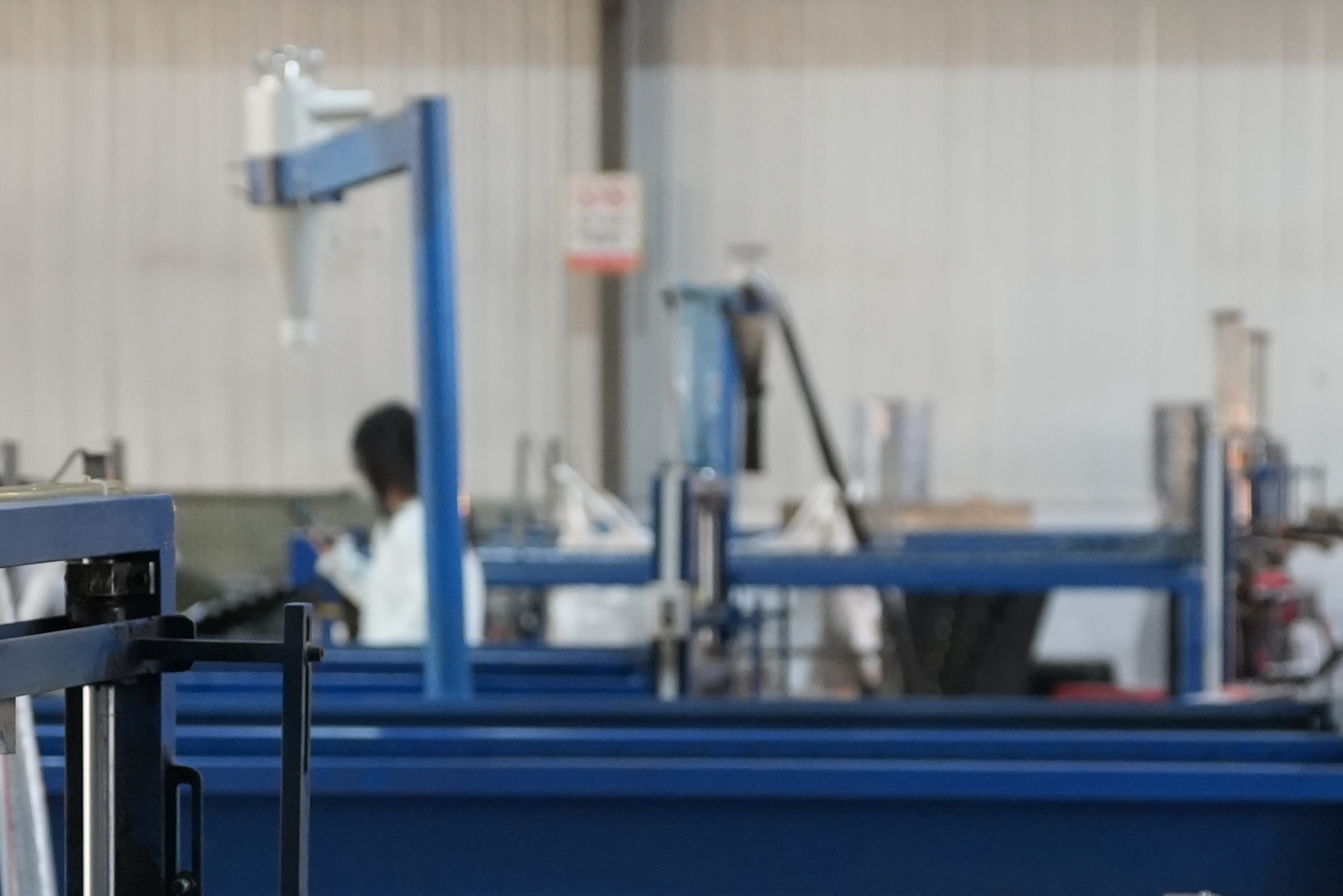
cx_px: 785
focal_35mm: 148
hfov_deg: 13.9
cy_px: 654
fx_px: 5521
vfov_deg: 9.3
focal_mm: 45.3
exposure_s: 1/160
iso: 2500
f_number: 2.8
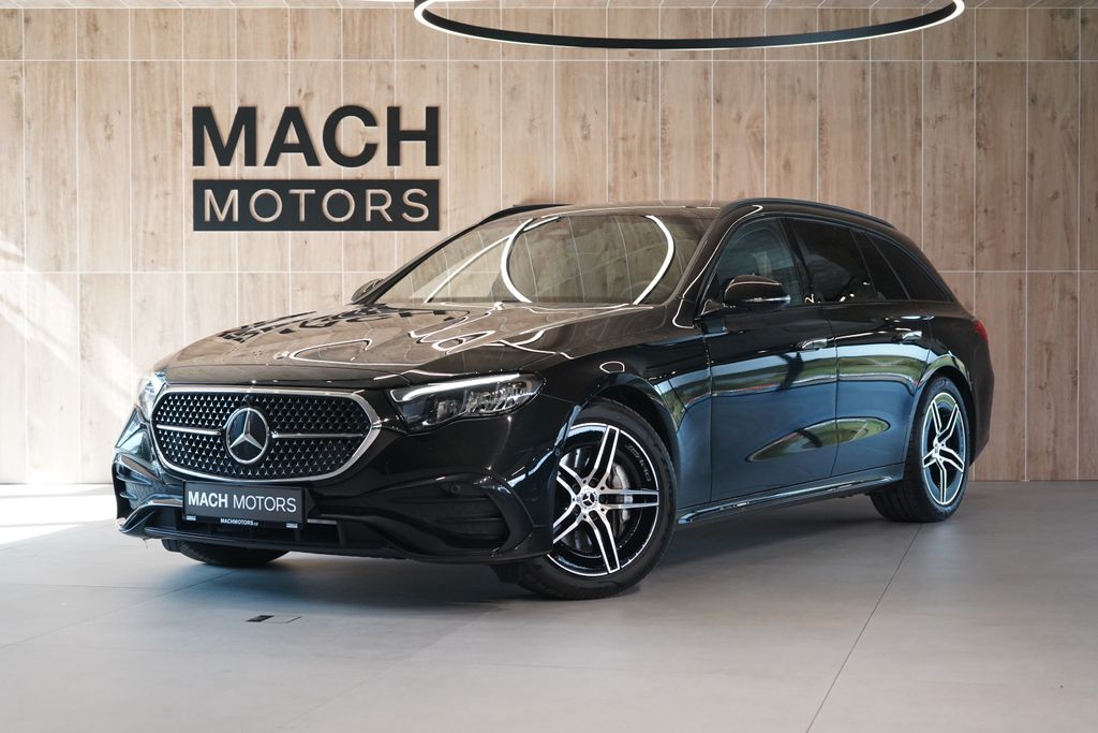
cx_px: 549
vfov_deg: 21.6
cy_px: 366
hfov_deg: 31.9
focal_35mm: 63
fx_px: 1922
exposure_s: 1/160
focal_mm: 63
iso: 3200
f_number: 5.6
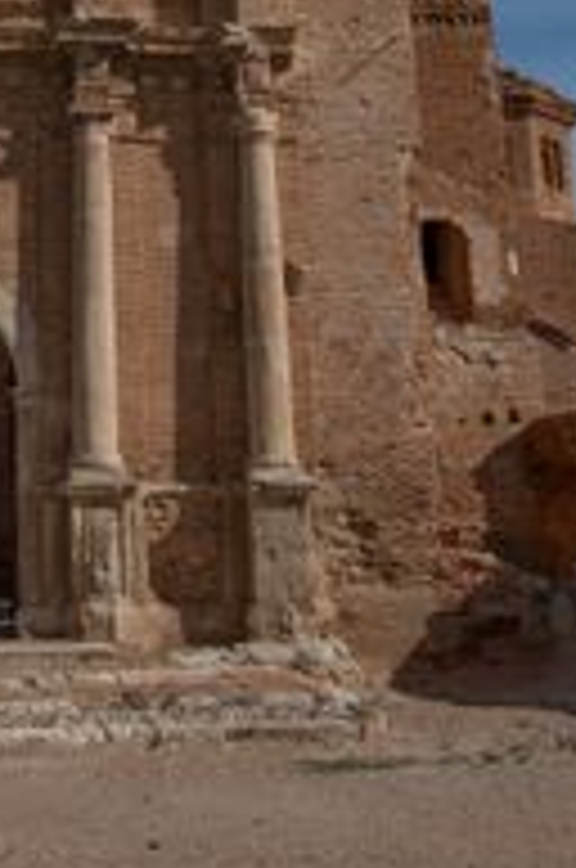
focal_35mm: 77
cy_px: -229
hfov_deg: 17.4
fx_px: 1855
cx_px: 47
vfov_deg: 23.6
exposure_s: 1/320
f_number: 5
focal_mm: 19.6
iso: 200
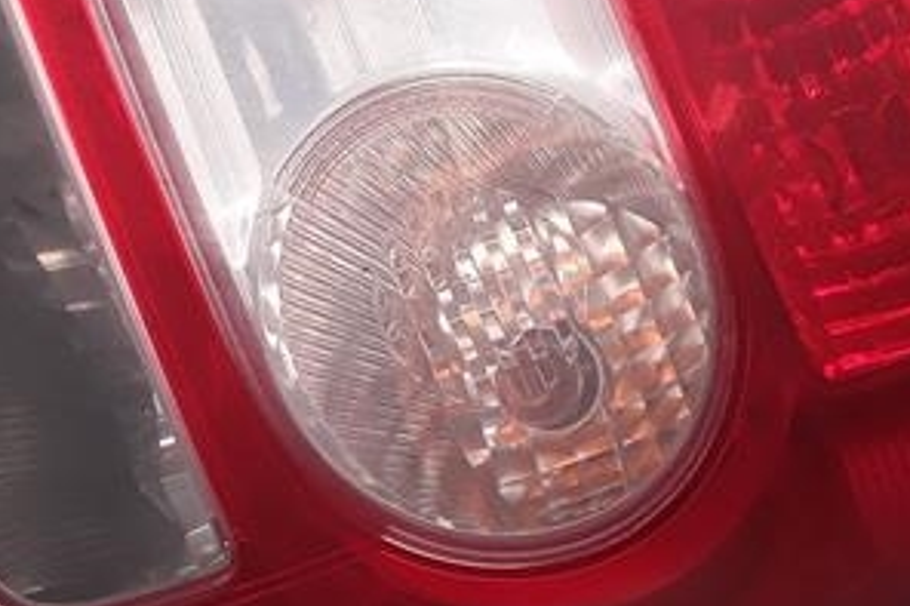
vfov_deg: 21.5
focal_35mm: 63
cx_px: 430
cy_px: 246
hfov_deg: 31.9
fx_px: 1592
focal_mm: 2.91
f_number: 1.9
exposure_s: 1/100
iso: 50
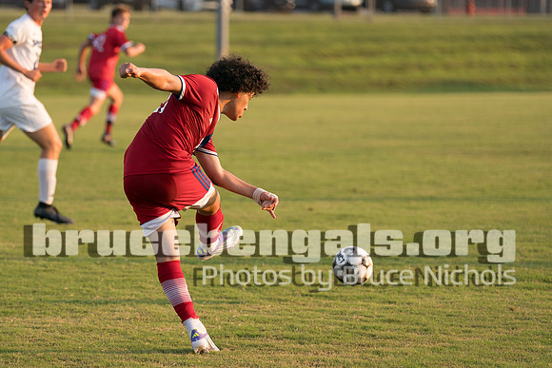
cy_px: 186
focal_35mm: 176
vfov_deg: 7.8
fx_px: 2705
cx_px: 222
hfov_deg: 11.6
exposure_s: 1/1250
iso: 320
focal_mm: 144
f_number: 2.8
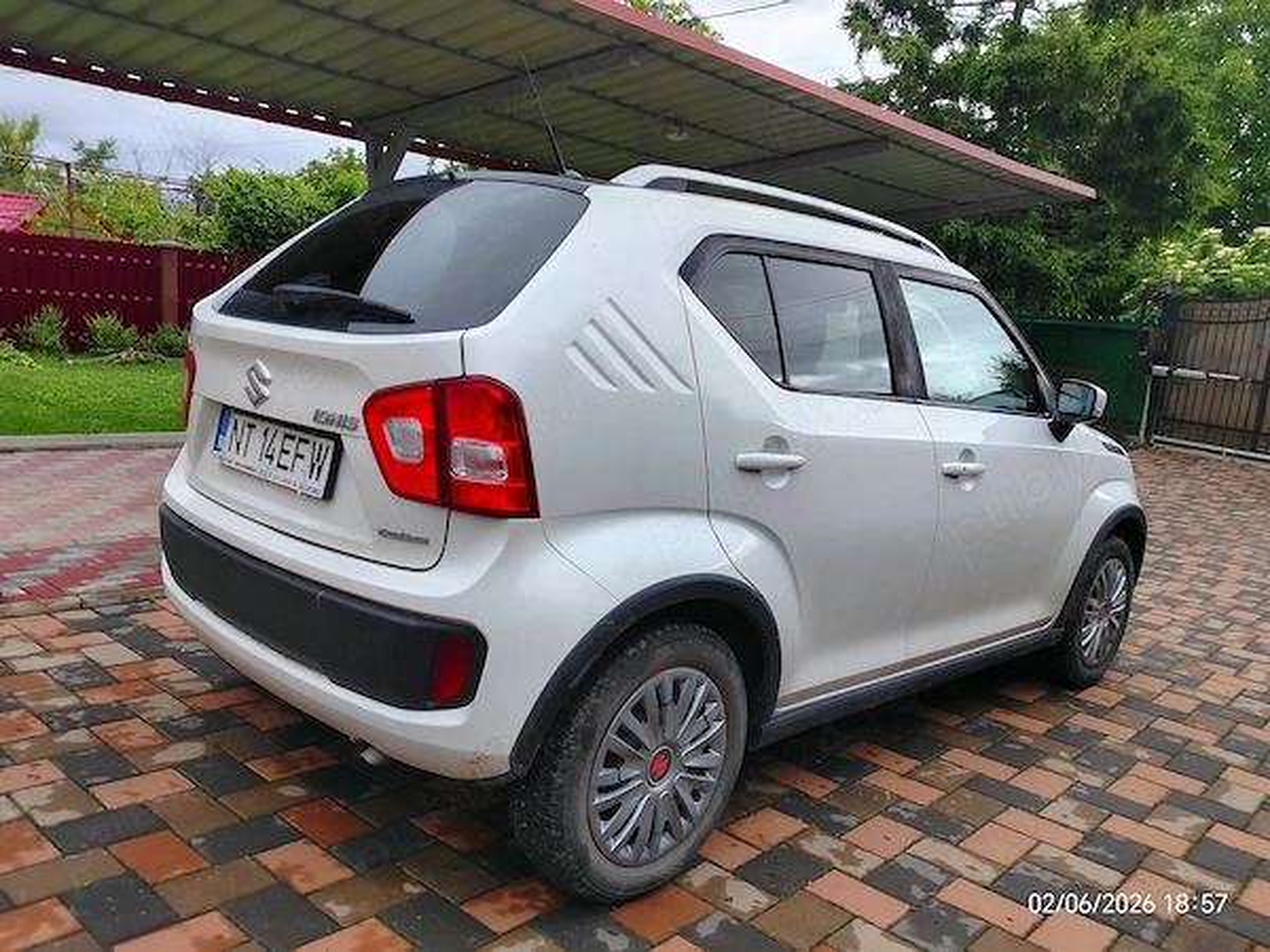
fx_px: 1027
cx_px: 635
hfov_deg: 63.4
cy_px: 476
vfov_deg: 49.7
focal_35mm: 28
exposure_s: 1/50
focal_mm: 5.25
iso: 154
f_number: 1.75
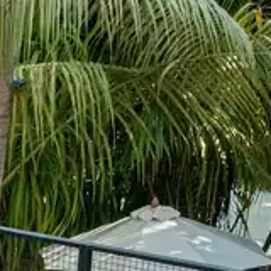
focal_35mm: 208
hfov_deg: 8.2
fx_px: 1842
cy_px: 663
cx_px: -127
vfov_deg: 7.8
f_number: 4.5
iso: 100
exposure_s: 1/120
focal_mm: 10.26
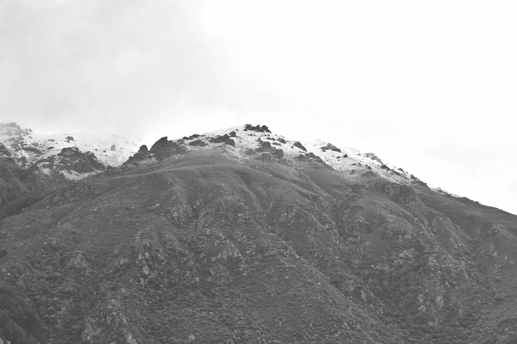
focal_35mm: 64
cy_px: 193
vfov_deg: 21.2
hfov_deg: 31.0
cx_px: 378
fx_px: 918
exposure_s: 1/200
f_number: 13
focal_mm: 40
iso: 400
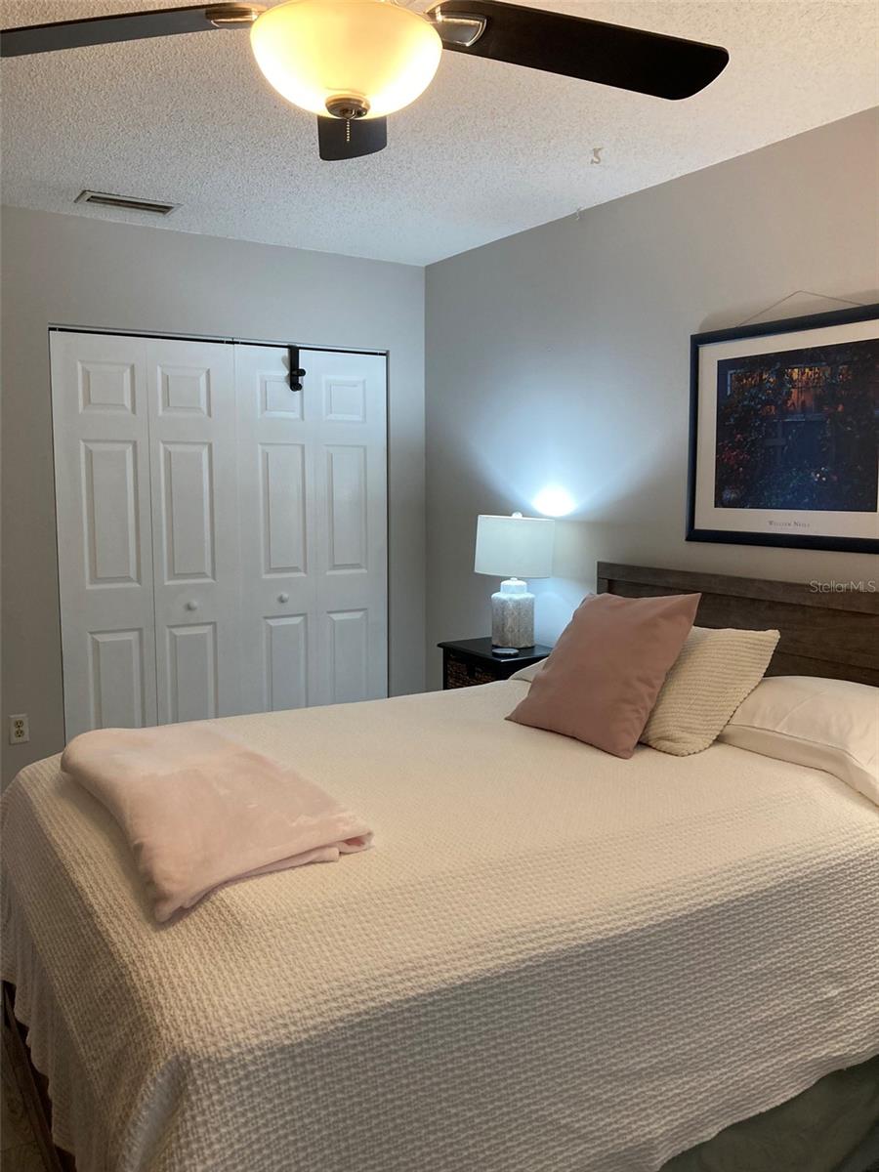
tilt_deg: -5.1
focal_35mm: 28
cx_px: 440
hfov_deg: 49.7
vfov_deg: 63.4
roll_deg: -1.2
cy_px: 586
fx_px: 948
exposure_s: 1/60
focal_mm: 3.99
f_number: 1.8
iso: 80
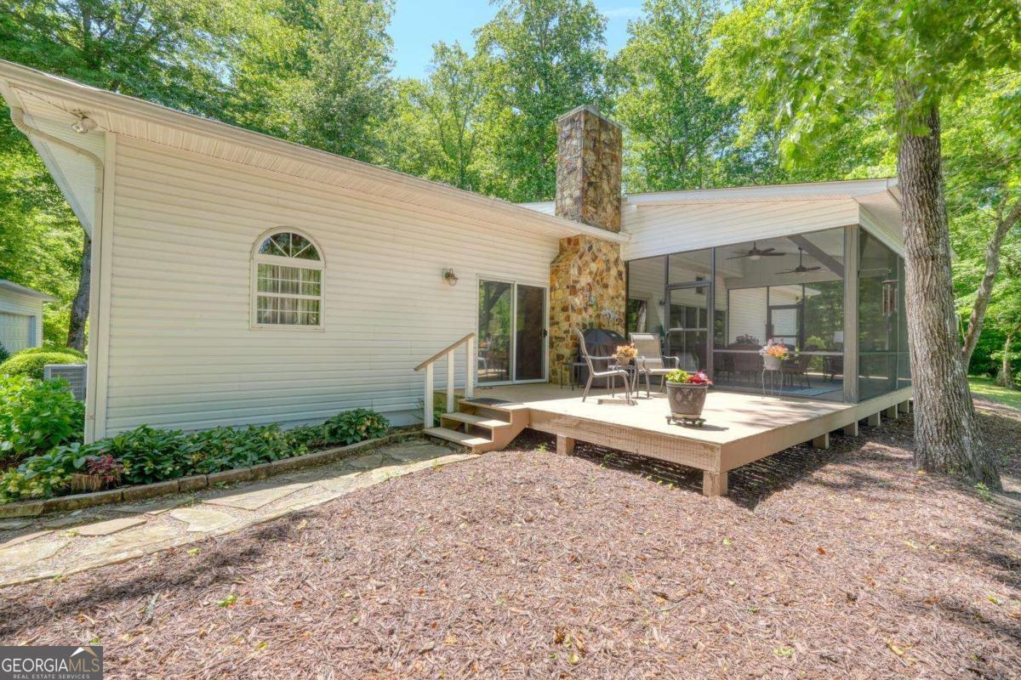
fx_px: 425
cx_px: 510
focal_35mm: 15
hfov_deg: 100.4
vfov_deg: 77.3
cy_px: 340
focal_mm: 10
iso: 100
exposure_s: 1/5
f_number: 9
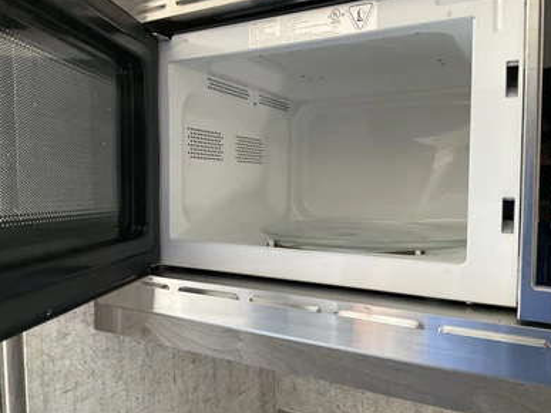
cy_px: 208
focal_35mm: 30
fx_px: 477
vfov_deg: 46.8
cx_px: 282
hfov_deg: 60.0
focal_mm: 3
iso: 125
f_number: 1.8
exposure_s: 1/60
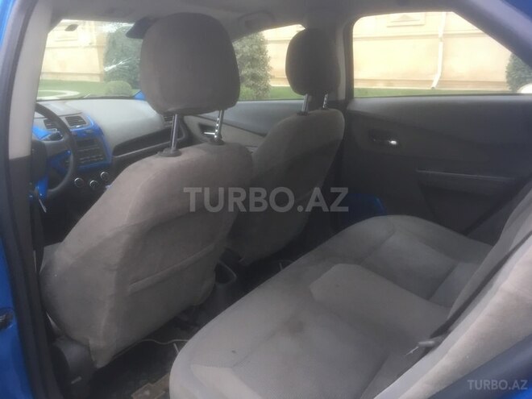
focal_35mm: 29
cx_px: 266
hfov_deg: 61.7
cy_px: 200
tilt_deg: -16.2
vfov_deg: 48.2
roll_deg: +1.5
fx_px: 446
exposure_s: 1/33
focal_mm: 4.15
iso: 80
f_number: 2.2
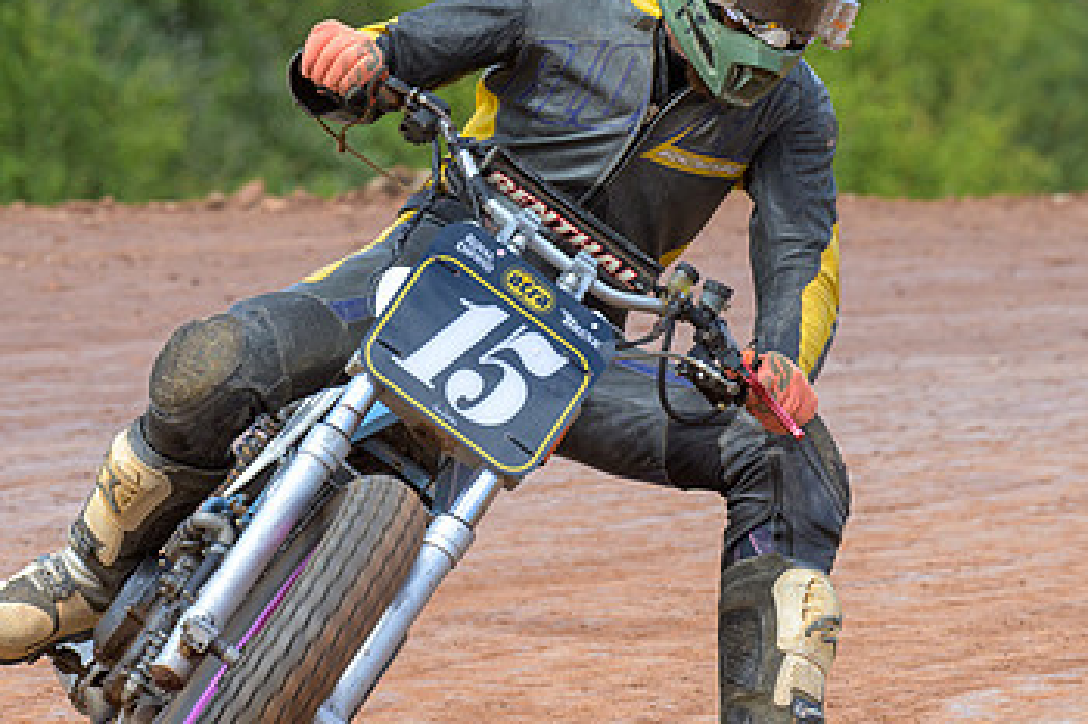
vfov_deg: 2.5
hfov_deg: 3.7
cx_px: 616
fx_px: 16885
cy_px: 439
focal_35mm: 559
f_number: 5
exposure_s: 1/400
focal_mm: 190
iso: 110
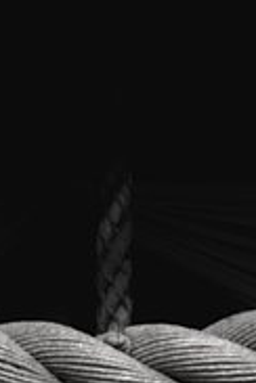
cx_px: -35
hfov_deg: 1.8
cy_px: 925
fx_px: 8127
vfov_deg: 2.7
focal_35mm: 762
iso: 100
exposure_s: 1/45
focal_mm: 80
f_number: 4.5
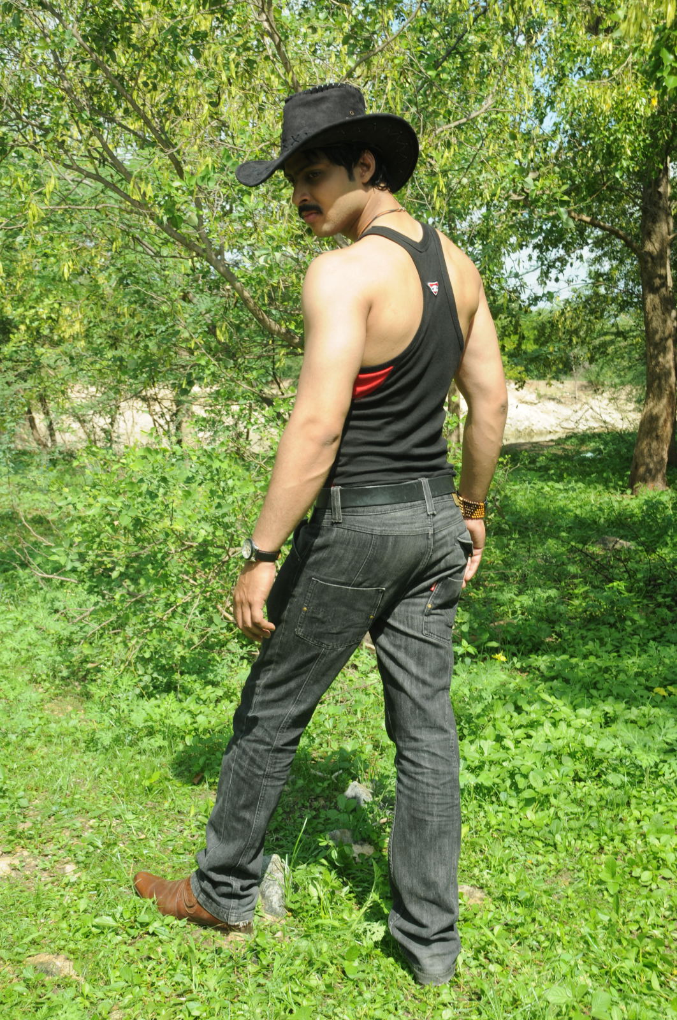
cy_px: 510
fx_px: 1358
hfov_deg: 28.0
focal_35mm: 48
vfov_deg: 41.2
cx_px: 338
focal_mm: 32
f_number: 9
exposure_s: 1/125
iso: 200
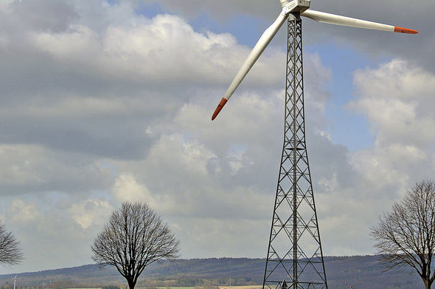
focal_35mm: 87
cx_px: 229
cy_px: 85
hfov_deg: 23.4
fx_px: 1049
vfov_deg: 15.6
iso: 200
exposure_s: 1/1250
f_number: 7.1
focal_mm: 38
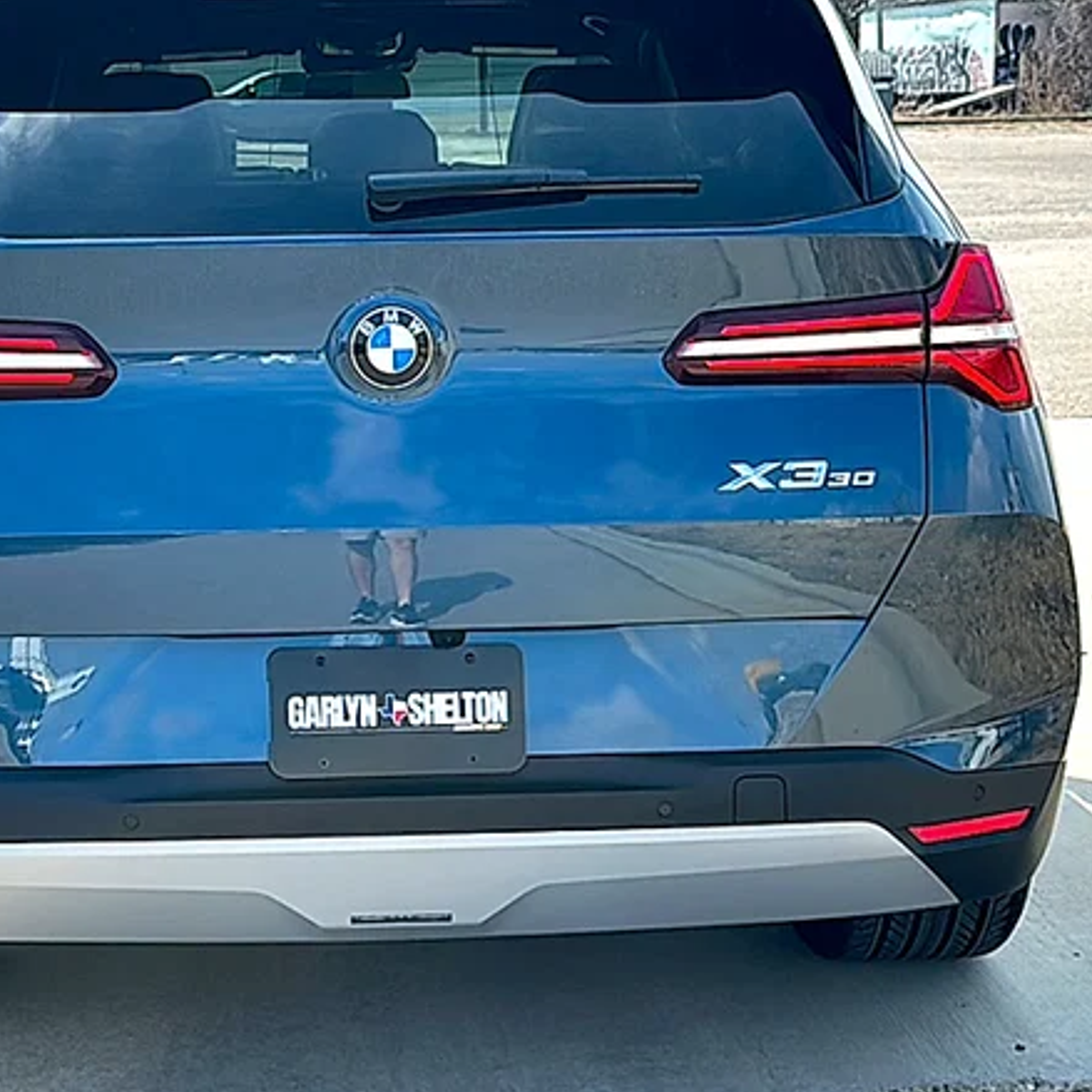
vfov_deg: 31.1
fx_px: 1963
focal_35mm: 55
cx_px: 410
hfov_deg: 31.0
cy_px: 491
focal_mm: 6.86
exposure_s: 1/3378
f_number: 1.78
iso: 80
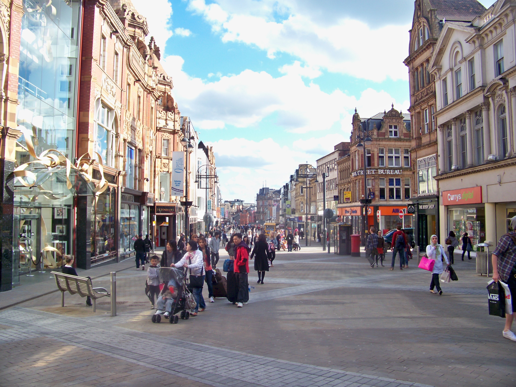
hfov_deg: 55.4
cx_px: 258
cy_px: 194
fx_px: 492
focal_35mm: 33
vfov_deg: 42.9
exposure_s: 1/320
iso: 64
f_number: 2.8
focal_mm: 5.85
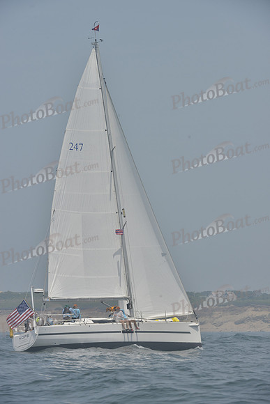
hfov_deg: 6.9
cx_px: 135
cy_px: 202
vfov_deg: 10.3
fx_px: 2248
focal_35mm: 200
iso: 280
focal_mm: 200
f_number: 10
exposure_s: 1/1000
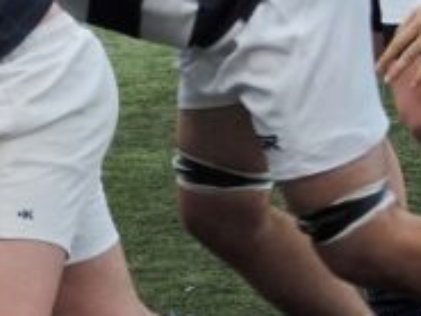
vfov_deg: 3.0
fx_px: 6097
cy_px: 89
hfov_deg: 3.9
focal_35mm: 501
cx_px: -130
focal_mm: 25.8
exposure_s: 1/400
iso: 200
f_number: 4.4
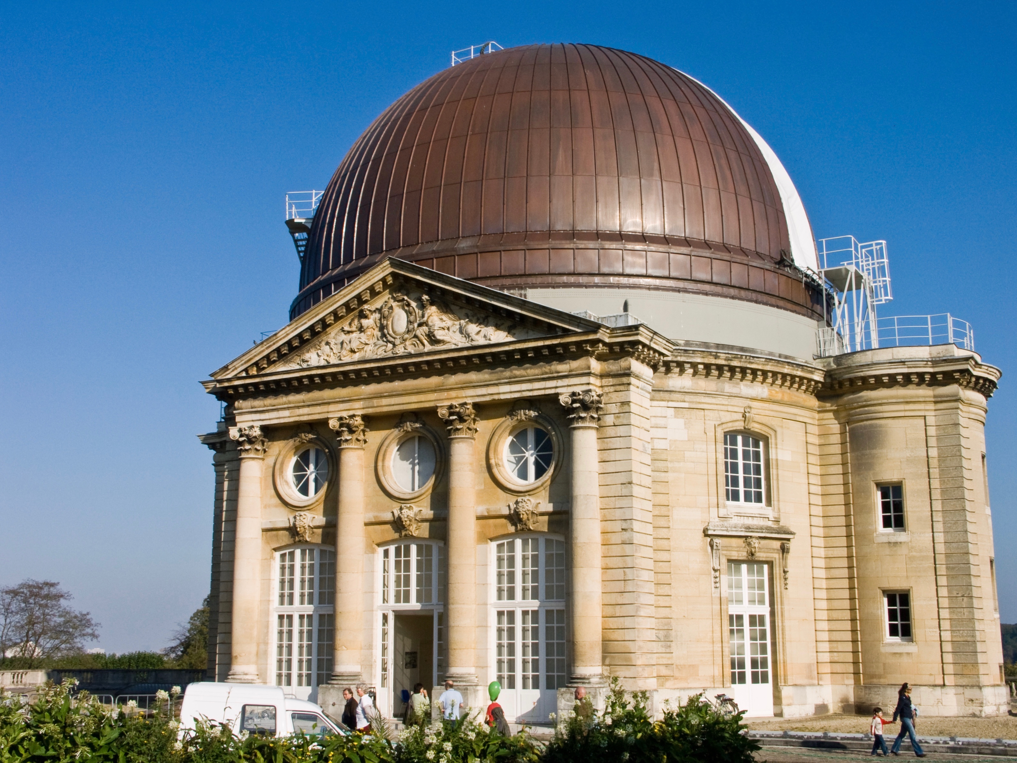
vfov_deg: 36.8
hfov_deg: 47.9
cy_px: 382
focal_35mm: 39
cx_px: 508
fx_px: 1146
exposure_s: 1/400
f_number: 8
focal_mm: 10.05
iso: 64
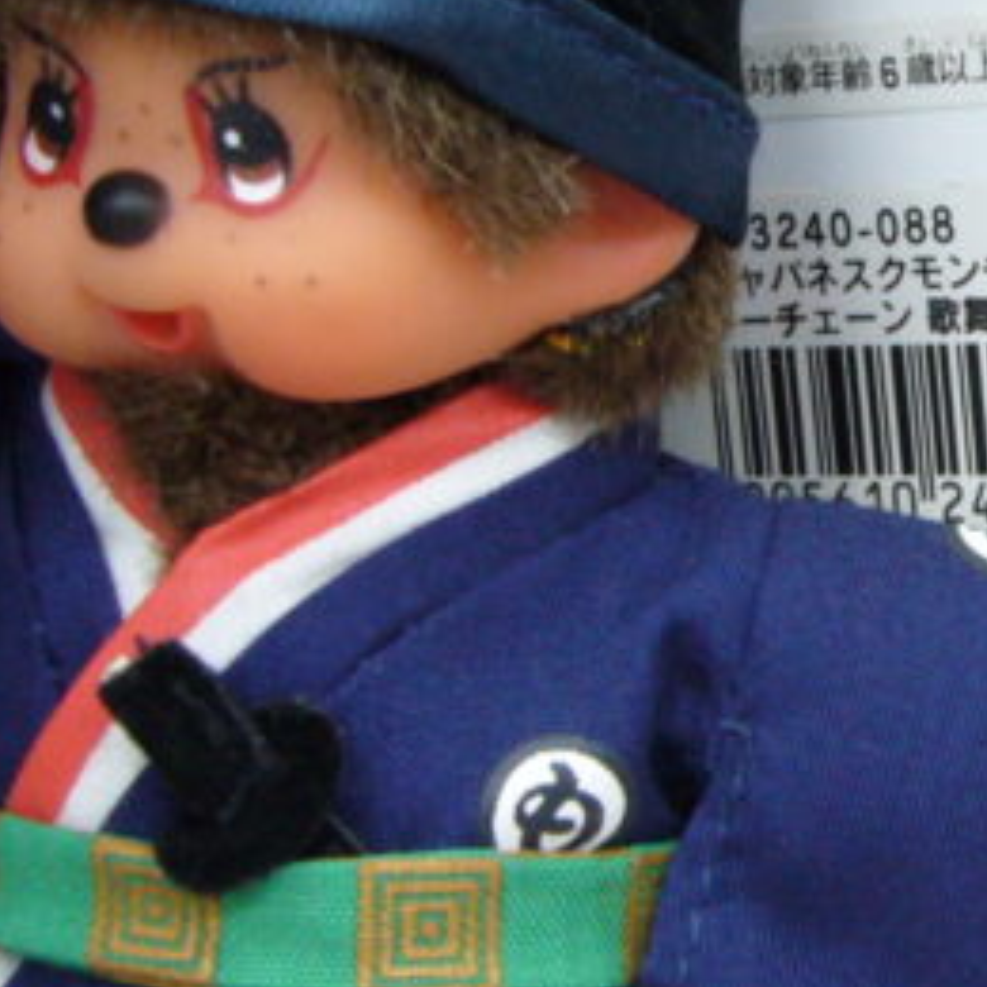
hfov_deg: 13.9
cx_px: 1207
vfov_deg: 14.3
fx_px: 3936
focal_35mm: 122
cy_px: 315
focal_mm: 5.8
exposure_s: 1/15
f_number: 2.8
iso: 200
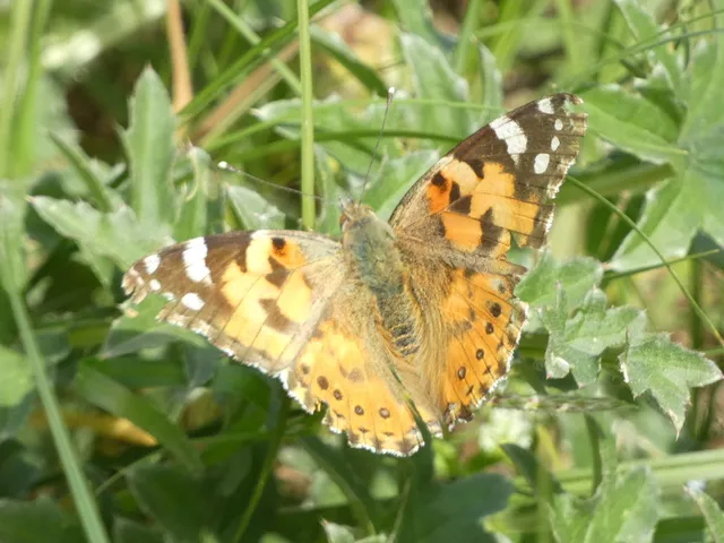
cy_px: 272
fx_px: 13428
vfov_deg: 2.3
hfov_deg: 3.1
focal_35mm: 642
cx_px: 362
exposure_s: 1/100
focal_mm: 115
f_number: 5.6
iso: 125
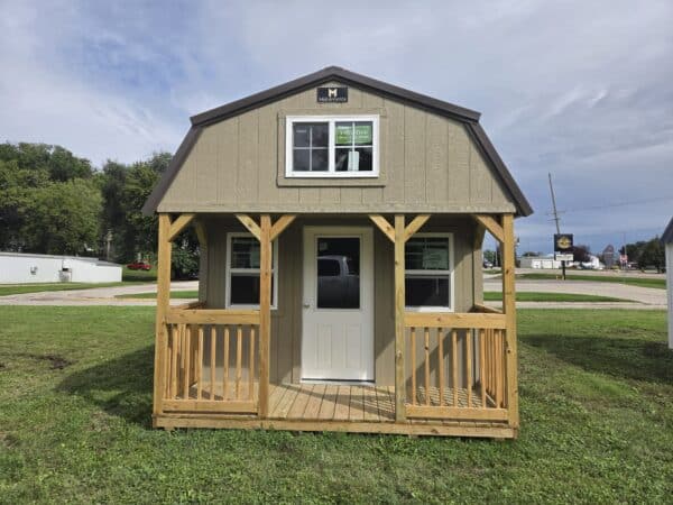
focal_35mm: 23
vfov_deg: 58.9
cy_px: 252
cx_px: 336
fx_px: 447
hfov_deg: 73.9
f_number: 1.8
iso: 80
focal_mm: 5.4
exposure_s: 1/5200
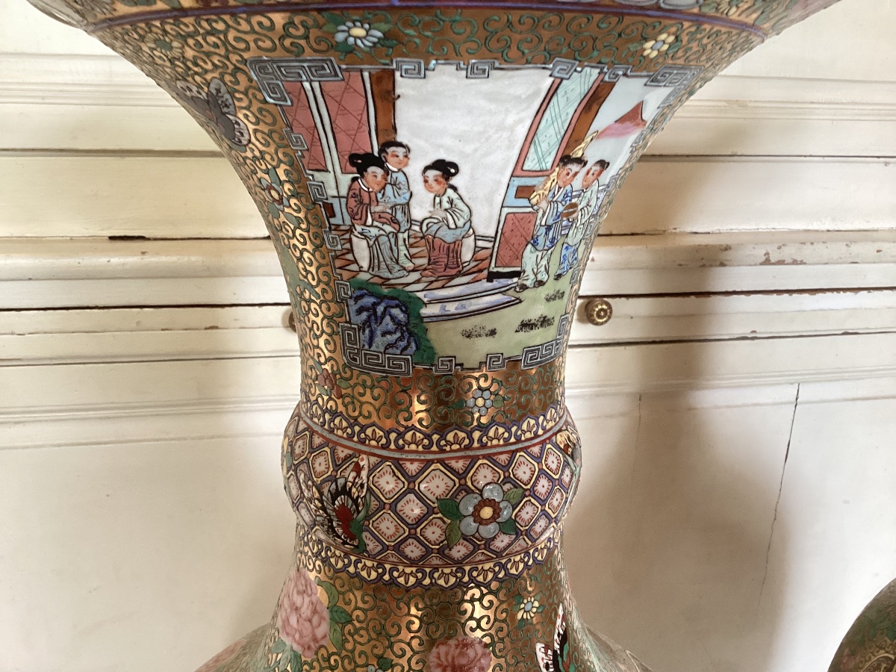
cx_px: 448
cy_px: 336
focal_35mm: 31
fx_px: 802
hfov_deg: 58.4
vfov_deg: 45.4
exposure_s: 1/50
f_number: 2.4
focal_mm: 3.3
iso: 200
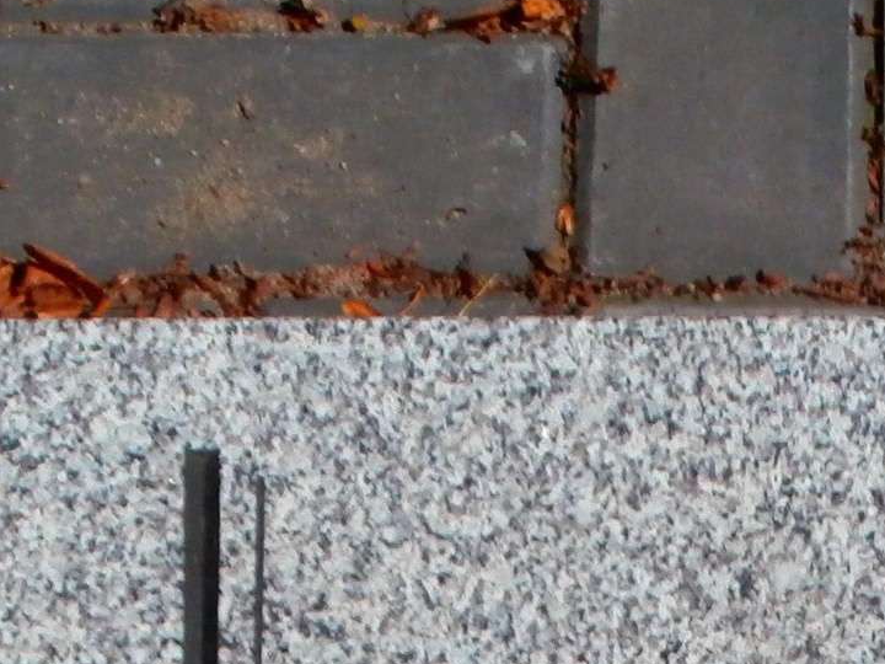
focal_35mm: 158
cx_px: 895
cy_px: 1303
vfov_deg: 8.9
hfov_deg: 12.4
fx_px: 4039
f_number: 3.9
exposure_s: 1/1250
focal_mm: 6.67
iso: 100
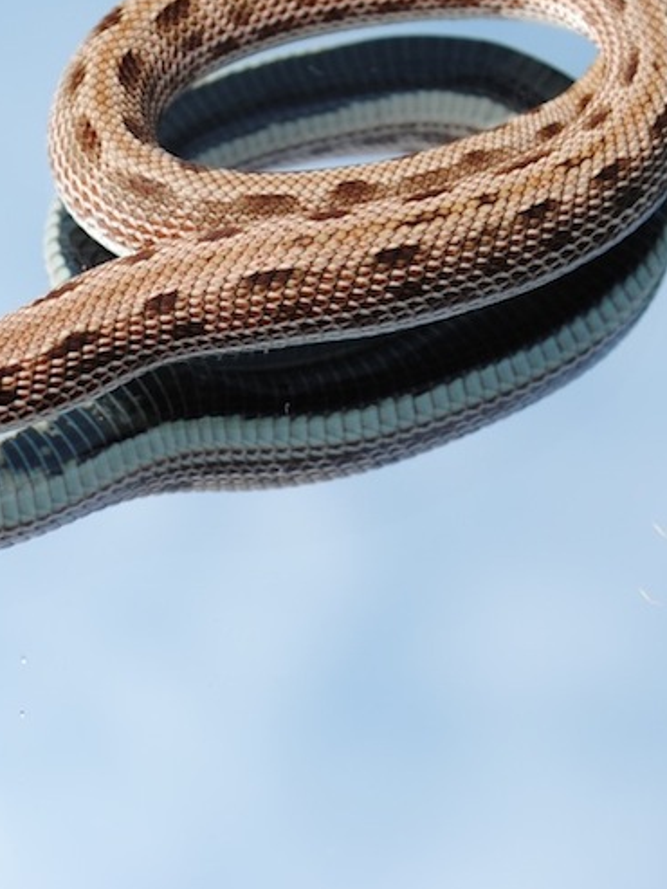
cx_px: -97
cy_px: 338
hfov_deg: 8.9
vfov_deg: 12.0
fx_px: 4237
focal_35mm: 165
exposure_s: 1/320
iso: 100
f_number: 9
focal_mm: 55
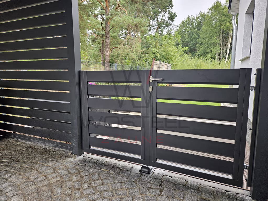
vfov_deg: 58.9
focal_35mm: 23
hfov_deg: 73.9
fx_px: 178
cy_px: 100
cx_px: 134
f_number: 1.8
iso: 80
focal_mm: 5.4
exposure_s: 1/190
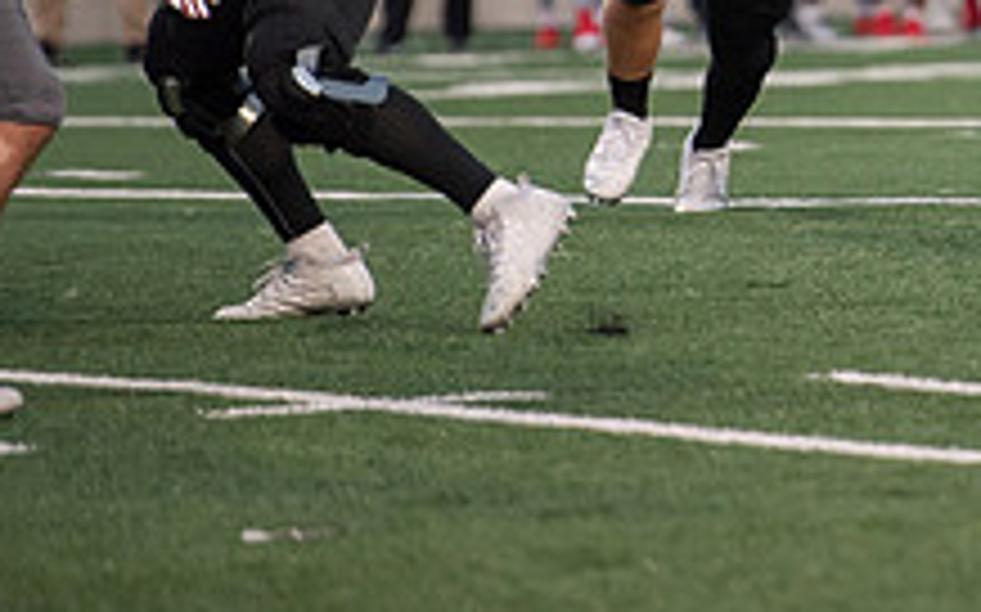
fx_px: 14510
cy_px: -227
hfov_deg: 3.9
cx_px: 1170
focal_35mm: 543
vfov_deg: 2.4
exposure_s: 1/800
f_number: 2.8
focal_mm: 200
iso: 2000
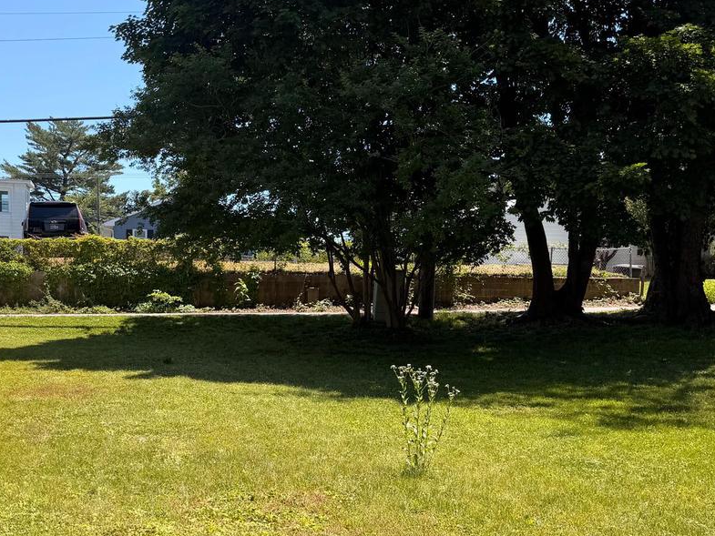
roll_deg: +0.0
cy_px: 389
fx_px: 909
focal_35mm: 44
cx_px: 239
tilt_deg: -5.1
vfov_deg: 32.4
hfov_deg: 42.4
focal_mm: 6.76
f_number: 1.78
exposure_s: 1/2703
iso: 80
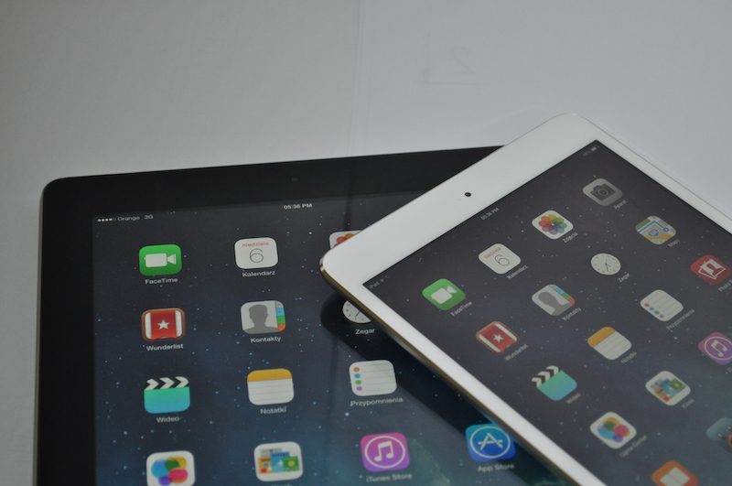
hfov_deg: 24.7
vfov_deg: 16.5
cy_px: 243
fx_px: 1675
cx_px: 366
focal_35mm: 82
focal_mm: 55
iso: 800
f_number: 5.6
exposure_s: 1/60
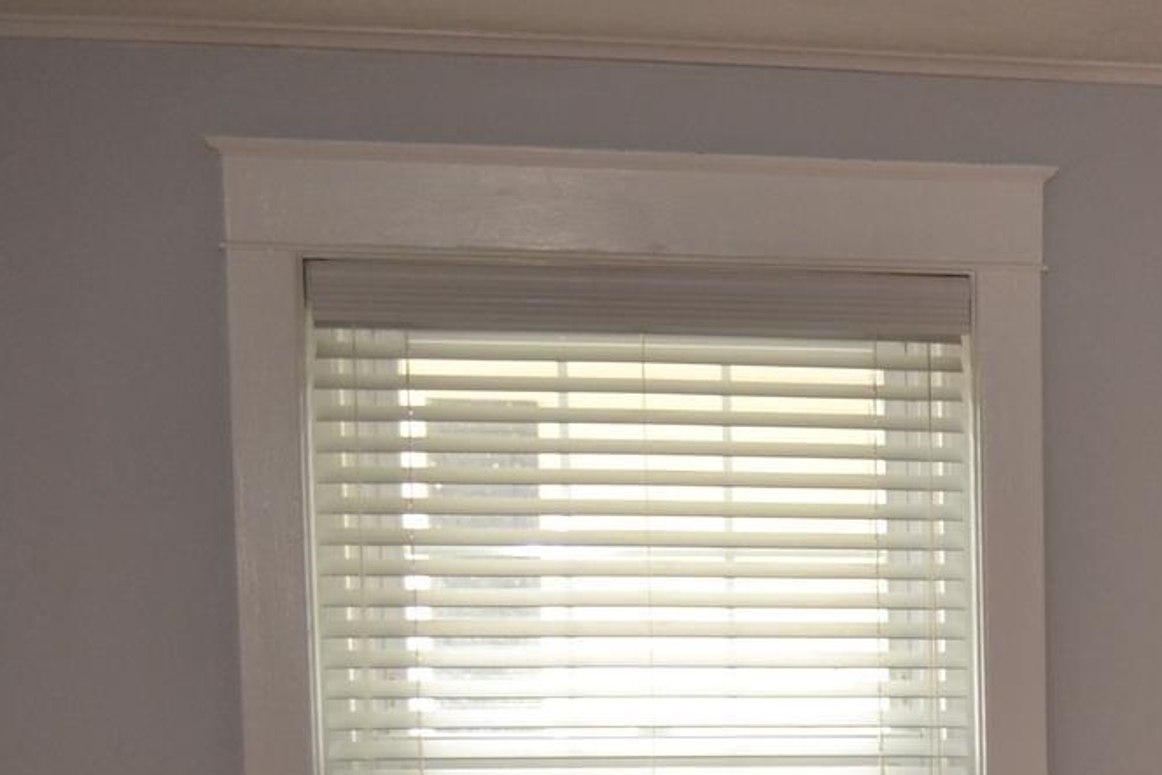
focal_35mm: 111
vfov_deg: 11.9
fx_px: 3583
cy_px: 1096
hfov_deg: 16.8
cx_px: 1731
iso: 400
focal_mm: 24
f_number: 4
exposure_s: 1/80
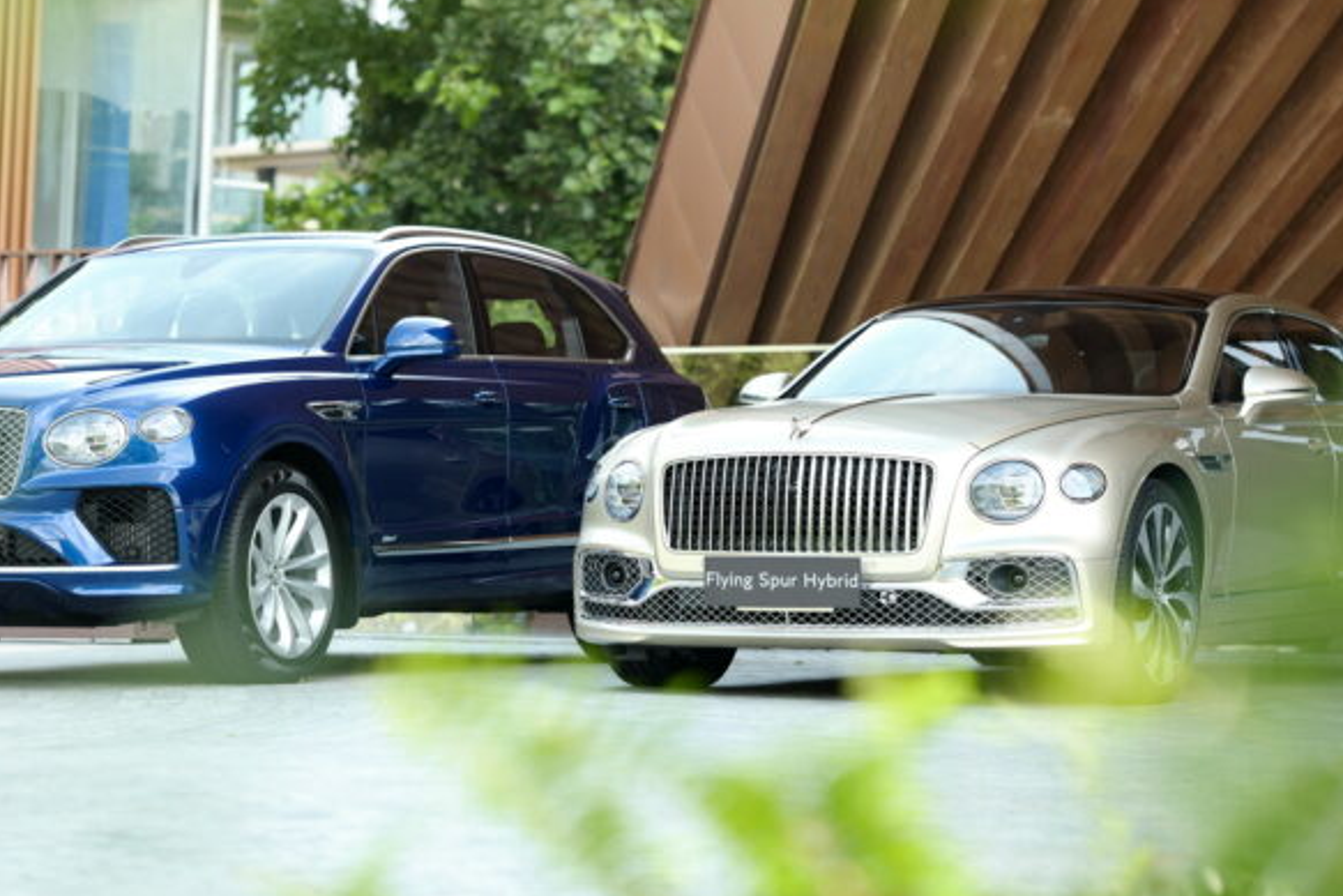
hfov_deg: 18.2
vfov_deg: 12.2
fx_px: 4179
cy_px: 424
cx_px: 571
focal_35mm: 112
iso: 200
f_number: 2.2
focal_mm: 85
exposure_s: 1/500
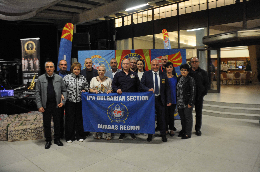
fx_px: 195
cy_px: 86
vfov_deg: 47.8
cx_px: 130
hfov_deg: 67.4
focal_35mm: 27
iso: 1600
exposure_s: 1/25
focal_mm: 18
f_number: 3.5
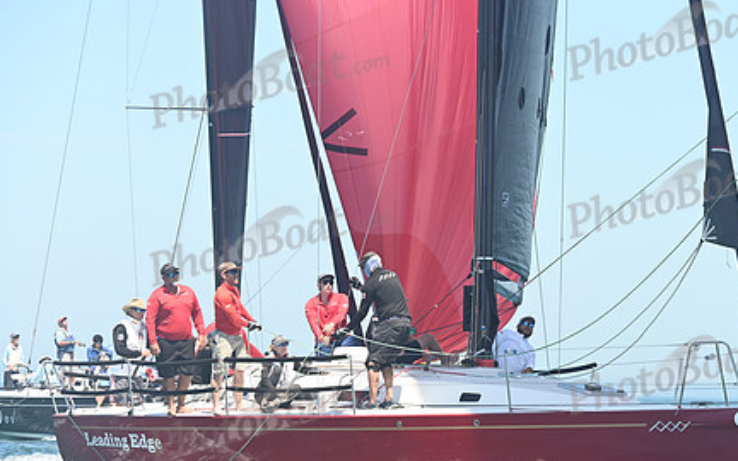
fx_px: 3580
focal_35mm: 178
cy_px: 306
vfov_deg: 7.4
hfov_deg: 11.8
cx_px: 480
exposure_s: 1/1000
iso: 320
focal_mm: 130
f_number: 5
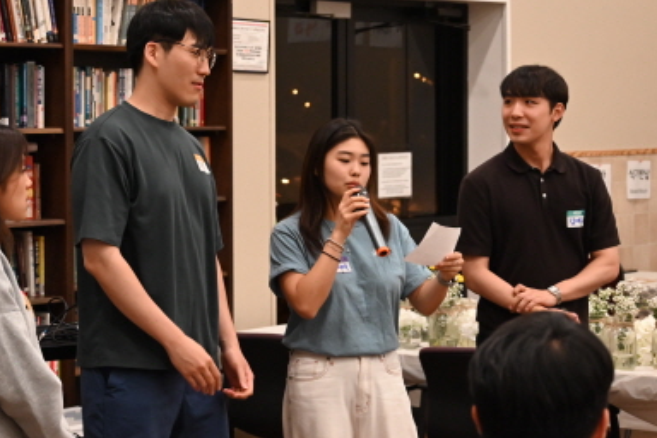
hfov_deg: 20.8
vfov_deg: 13.9
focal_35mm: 98
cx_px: 260
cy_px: 148
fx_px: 1788
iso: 2800
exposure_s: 1/125
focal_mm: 47
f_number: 4
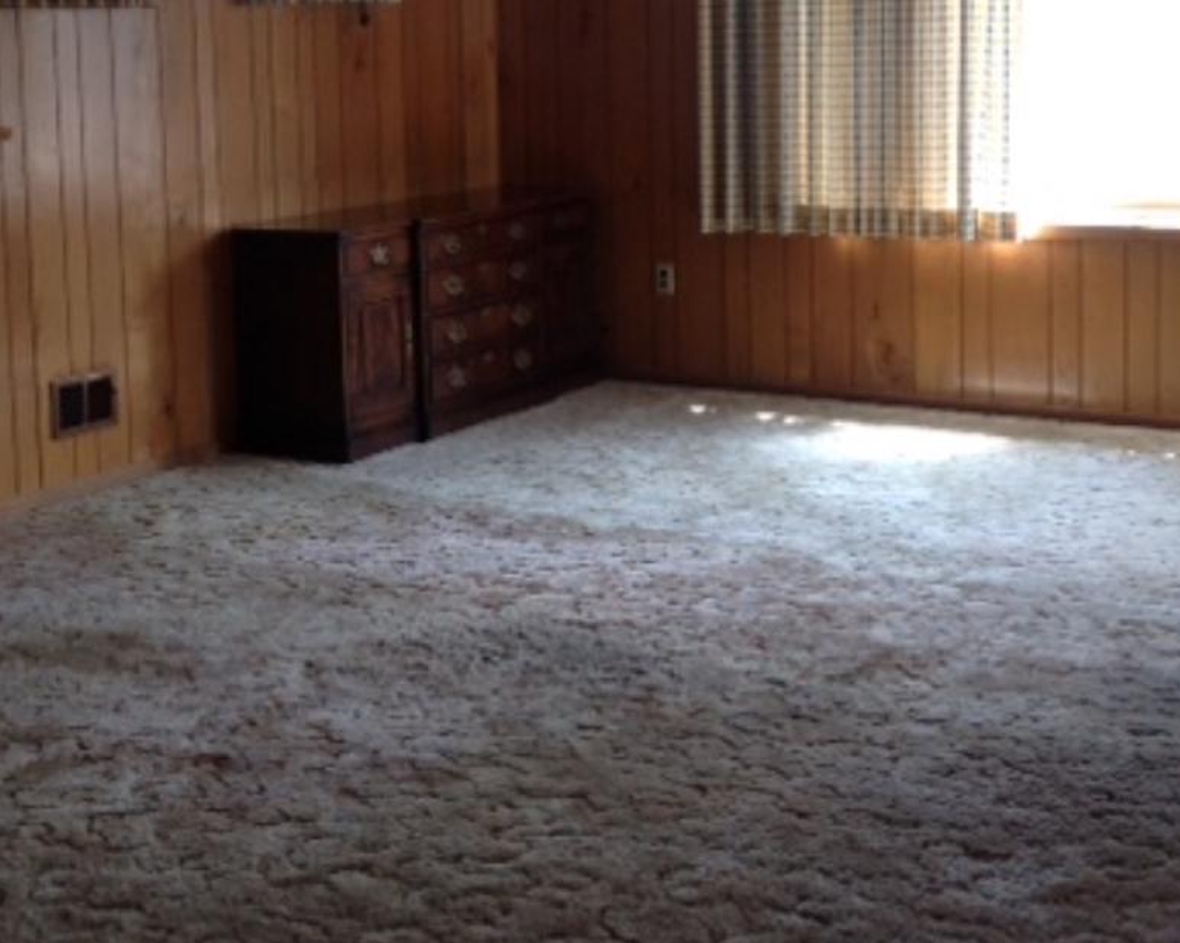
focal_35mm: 64
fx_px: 2235
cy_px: 236
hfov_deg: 29.3
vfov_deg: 23.6
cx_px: 367
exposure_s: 1/30
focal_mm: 4.28
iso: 64
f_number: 2.4
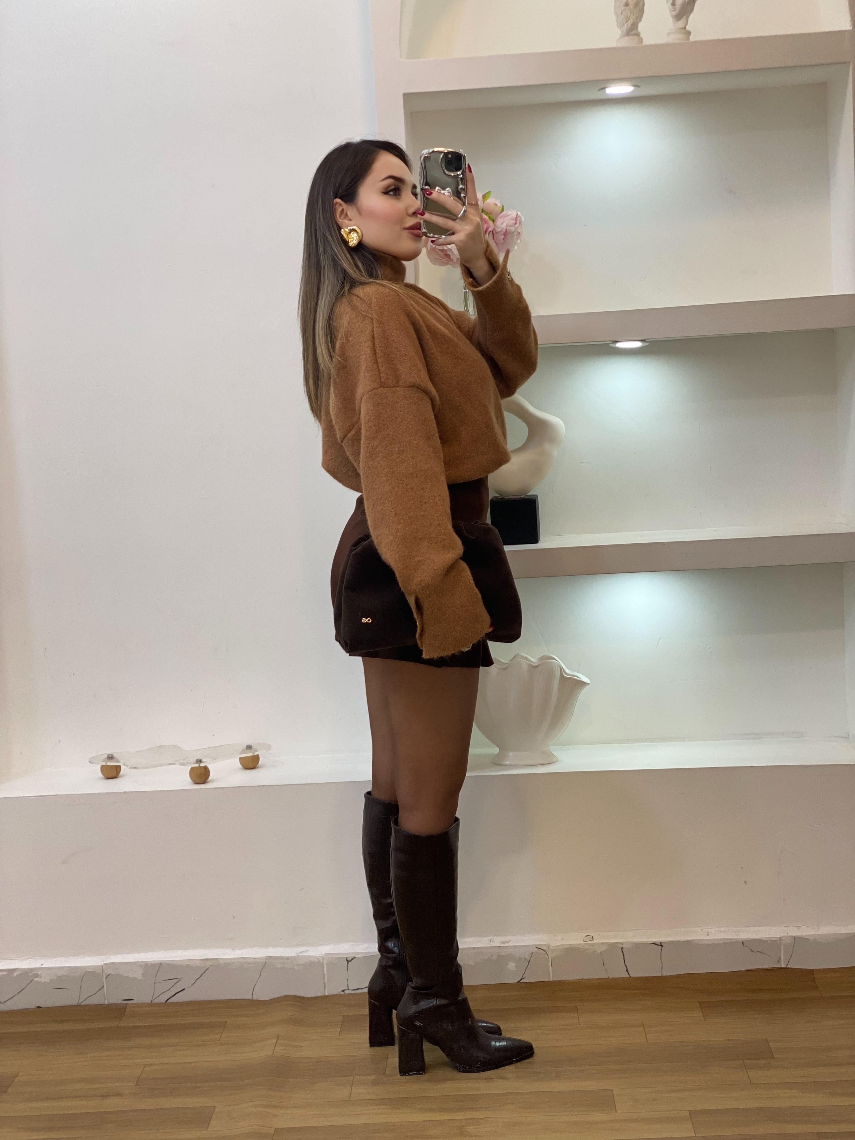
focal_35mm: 52
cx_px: 428
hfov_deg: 28.0
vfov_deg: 36.8
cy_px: 570
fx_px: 1713
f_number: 2
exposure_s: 1/100
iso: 80
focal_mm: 6
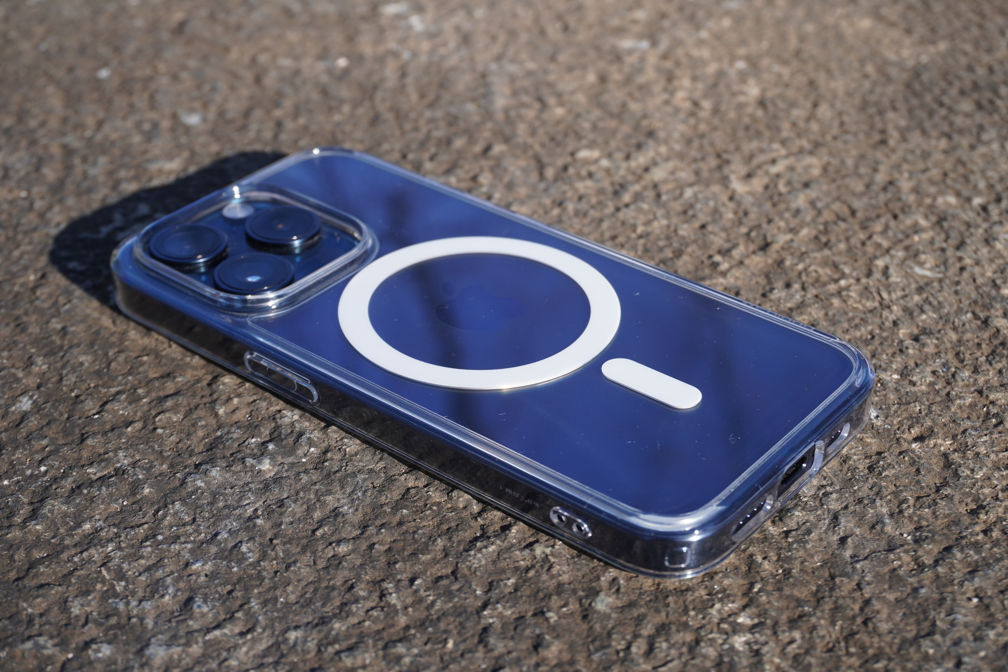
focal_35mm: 56
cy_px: 336
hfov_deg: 35.9
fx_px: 1554
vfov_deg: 24.4
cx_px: 504
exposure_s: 1/125
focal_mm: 37
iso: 100
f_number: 8
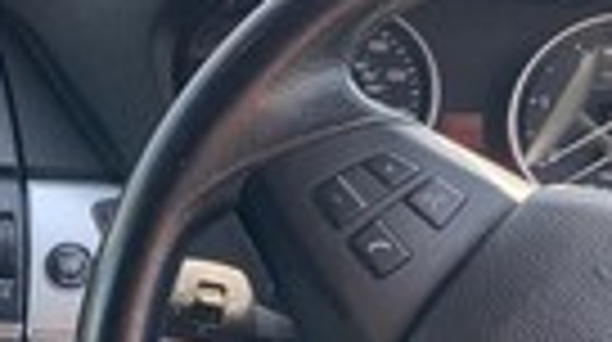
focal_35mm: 73
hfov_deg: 25.8
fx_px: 1183
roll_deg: -2.1
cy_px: 364
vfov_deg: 16.0
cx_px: -135
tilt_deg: -24.6
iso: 25
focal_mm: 4.25
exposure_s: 1/132
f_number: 1.8
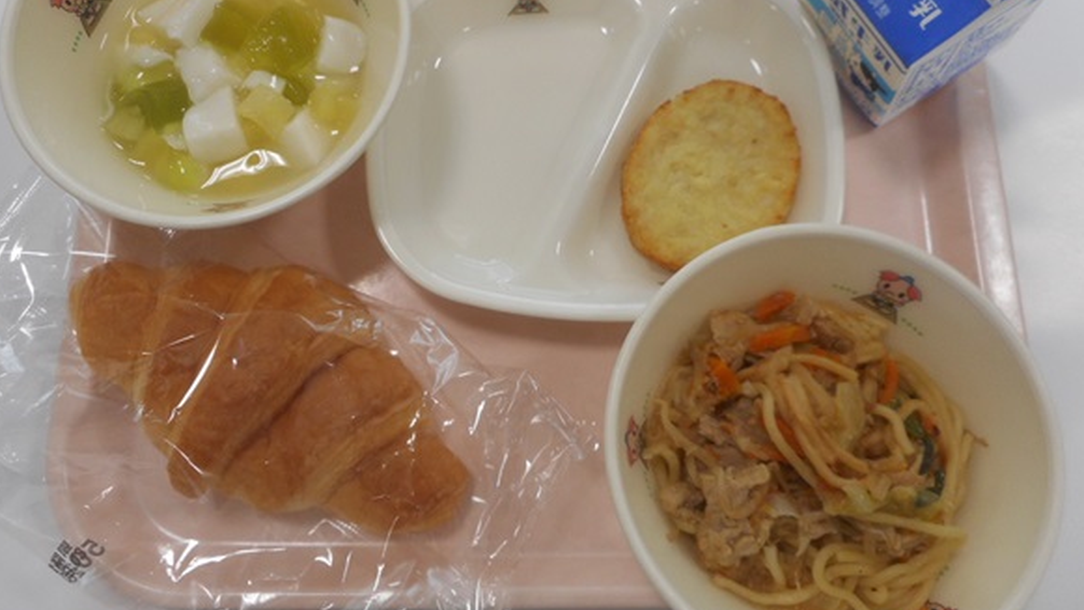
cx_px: 521
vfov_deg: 40.1
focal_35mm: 29
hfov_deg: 66.0
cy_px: 265
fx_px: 834
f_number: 3.7
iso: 125
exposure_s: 1/30
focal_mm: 4.5
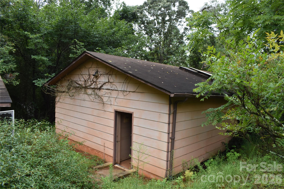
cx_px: 142
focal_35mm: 27
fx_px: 213
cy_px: 94
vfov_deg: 47.9
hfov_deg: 67.4
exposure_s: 1/200
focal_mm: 18
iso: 400
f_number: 7.1
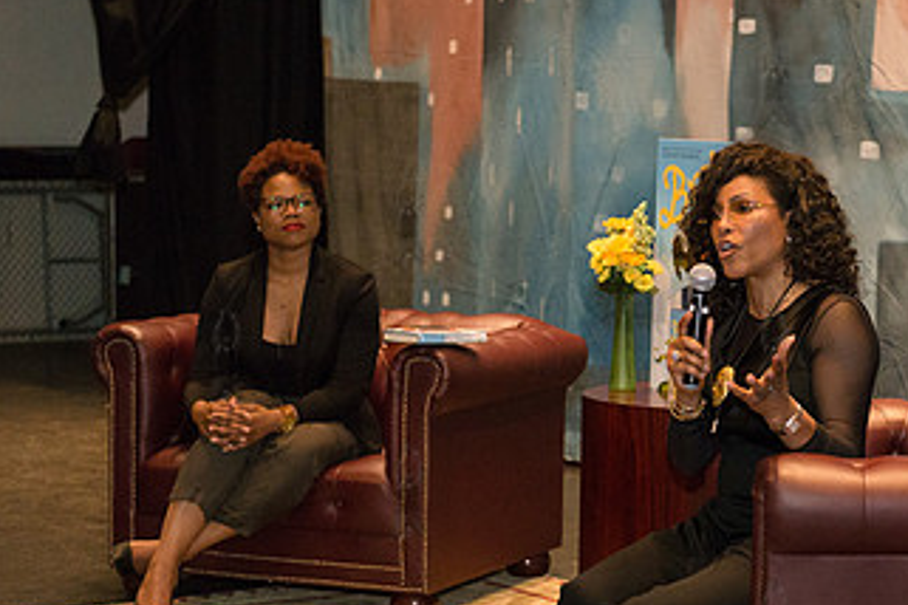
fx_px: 2825
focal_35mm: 112
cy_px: 352
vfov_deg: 12.2
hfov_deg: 18.0
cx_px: 772
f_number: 3.2
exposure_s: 1/400
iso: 3200
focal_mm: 62
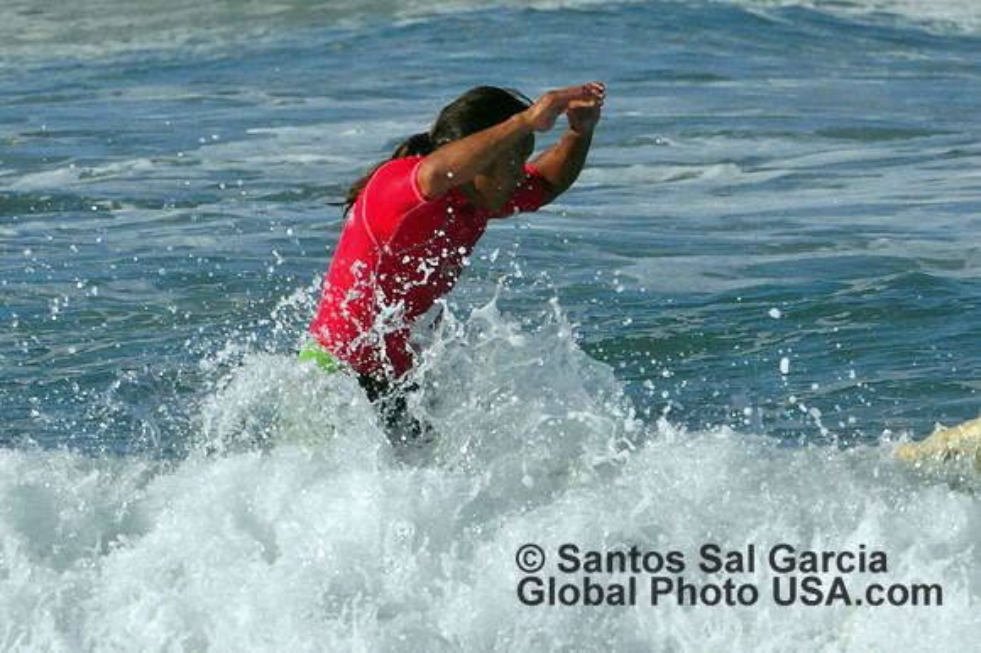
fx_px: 15115
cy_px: 326
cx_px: 490
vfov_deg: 2.5
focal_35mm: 555
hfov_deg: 3.7
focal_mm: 370
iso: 1250
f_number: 11
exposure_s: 1/2500
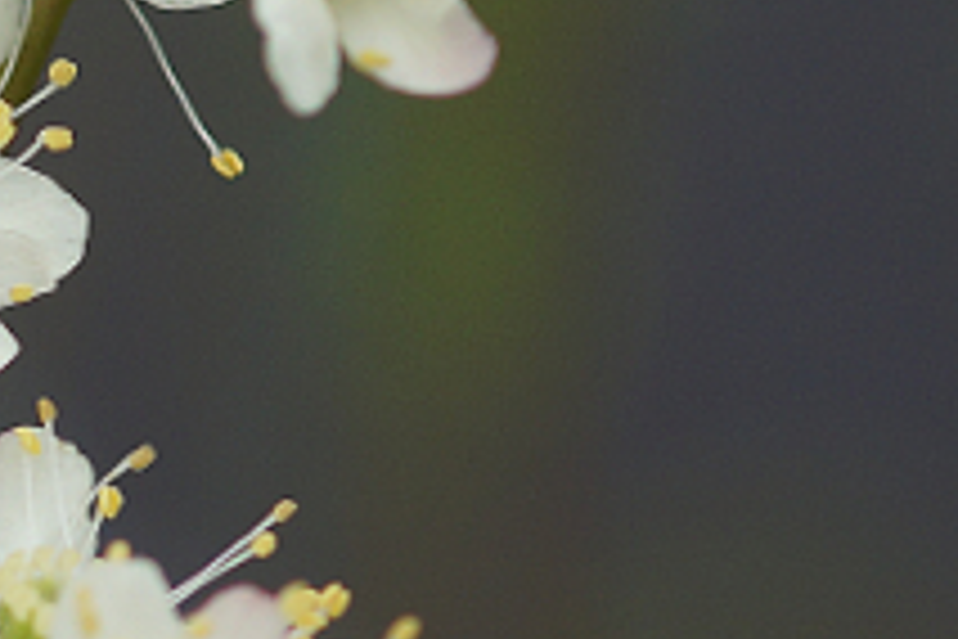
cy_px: 464
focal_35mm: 844
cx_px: -486
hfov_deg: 2.4
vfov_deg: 1.6
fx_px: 22458
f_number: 4
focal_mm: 100
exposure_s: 1/160
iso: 125
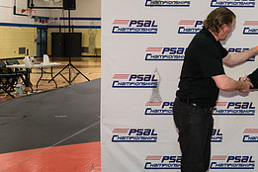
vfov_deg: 19.0
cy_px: 37
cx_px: 283
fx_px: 509
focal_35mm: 71
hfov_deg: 26.3
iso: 4000
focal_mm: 32
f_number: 5
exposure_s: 1/160
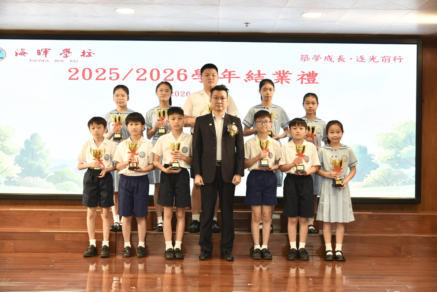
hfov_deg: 38.2
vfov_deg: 26.0
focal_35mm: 52
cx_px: 218
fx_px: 631
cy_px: 146
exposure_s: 1/90
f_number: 4.8
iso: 400
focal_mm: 52
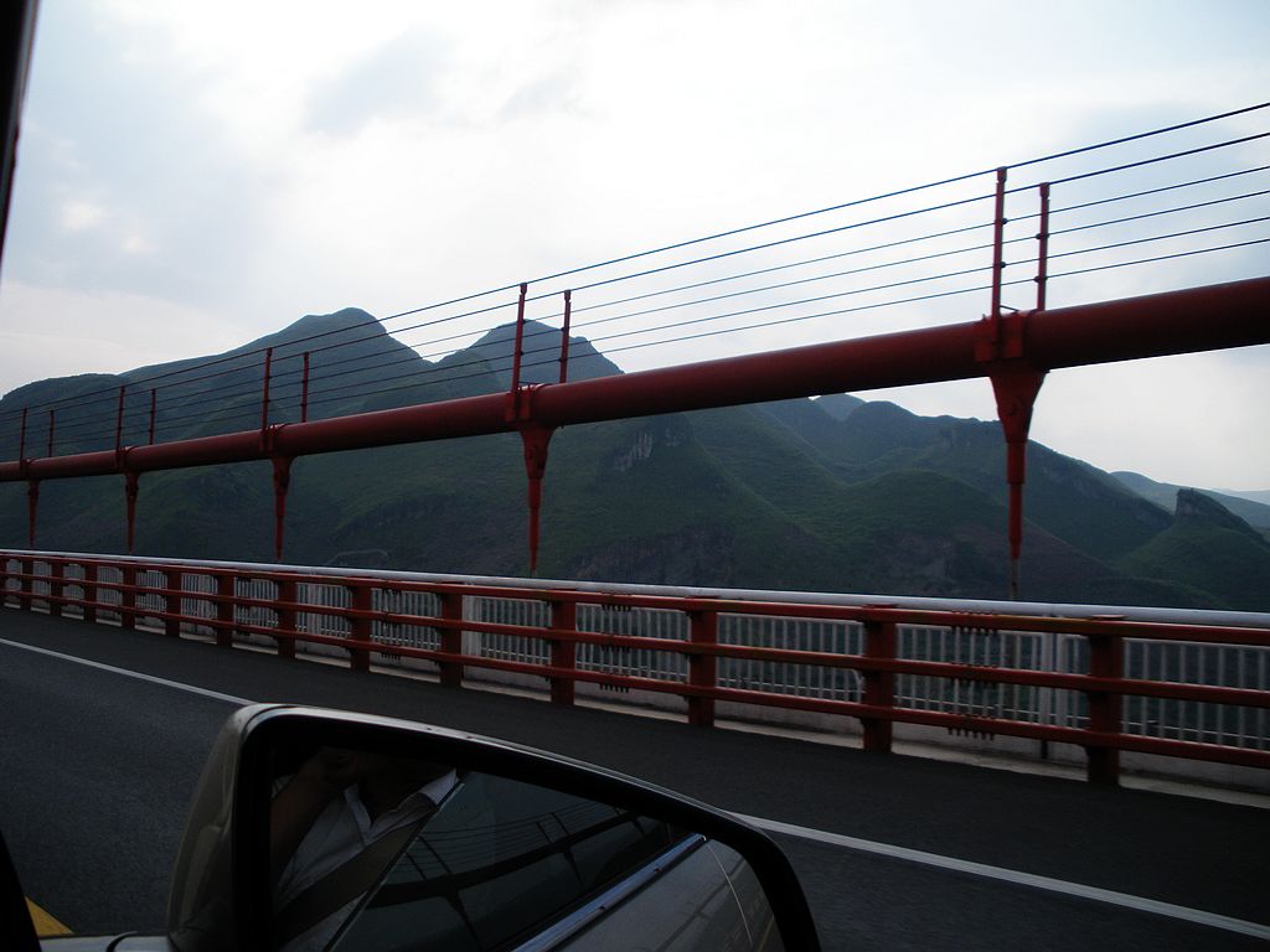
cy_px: 476
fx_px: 1321
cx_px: 635
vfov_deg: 39.7
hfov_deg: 51.4
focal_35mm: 36
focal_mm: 6.3
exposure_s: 1/1068
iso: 64
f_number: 3.5
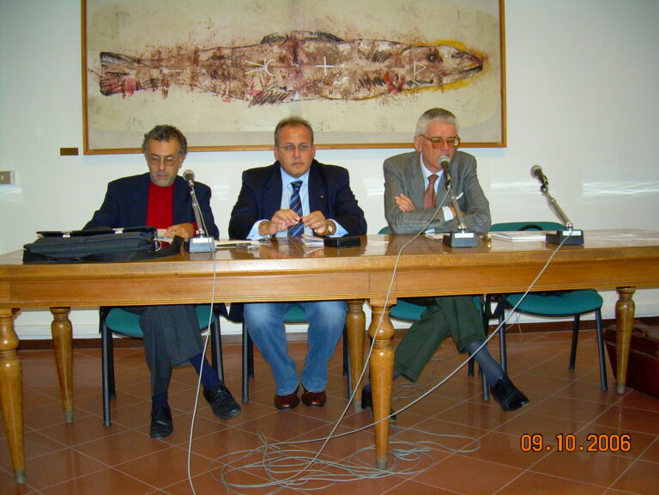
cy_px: 248
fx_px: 723
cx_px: 330
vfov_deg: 37.7
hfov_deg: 49.0
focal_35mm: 38
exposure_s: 1/60
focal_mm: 6.3
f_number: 2.8
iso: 200
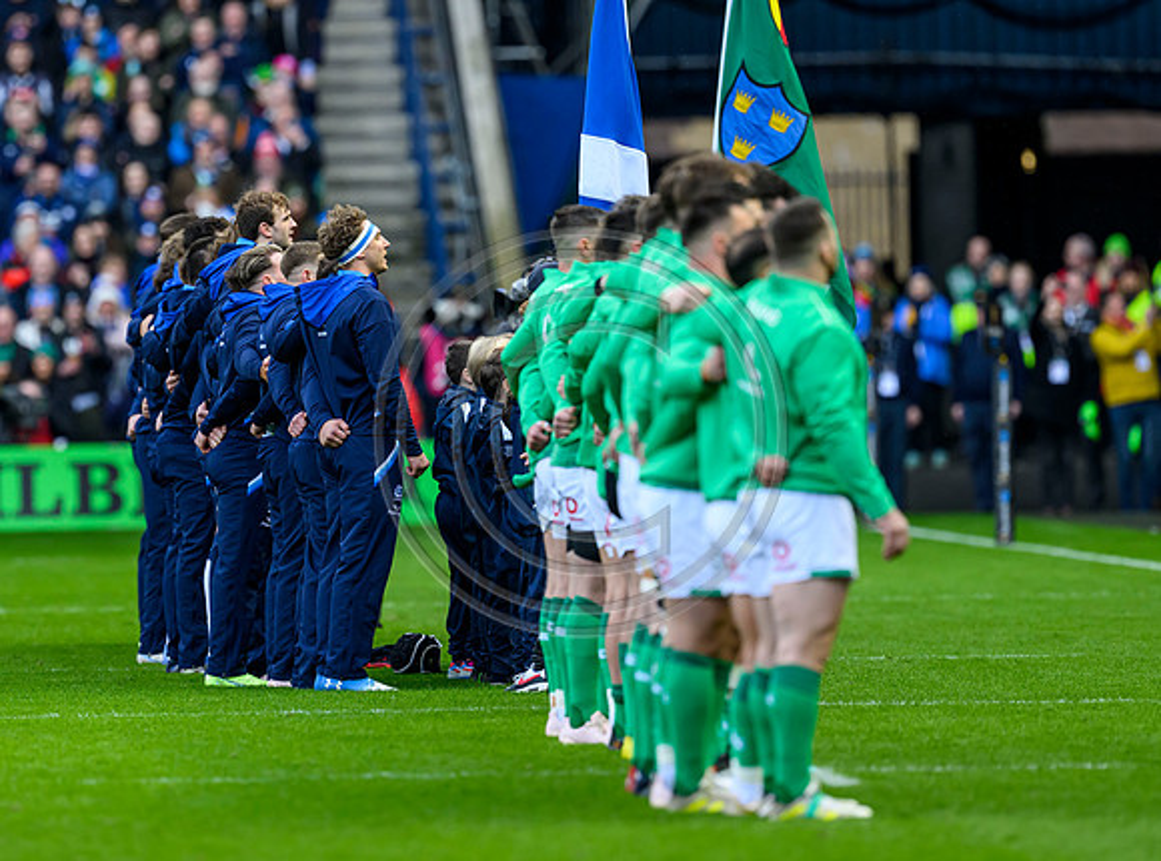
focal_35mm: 577
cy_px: 397
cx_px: 465
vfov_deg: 2.6
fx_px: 19272
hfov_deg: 3.5
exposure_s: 1/1600
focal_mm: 400
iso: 1600
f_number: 3.5
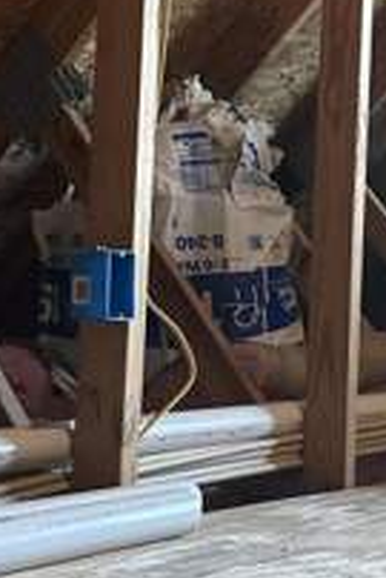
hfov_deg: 17.3
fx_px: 1268
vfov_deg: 25.6
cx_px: 257
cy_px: 235
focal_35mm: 79
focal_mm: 6.86
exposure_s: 1/60
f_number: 1.78
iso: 500
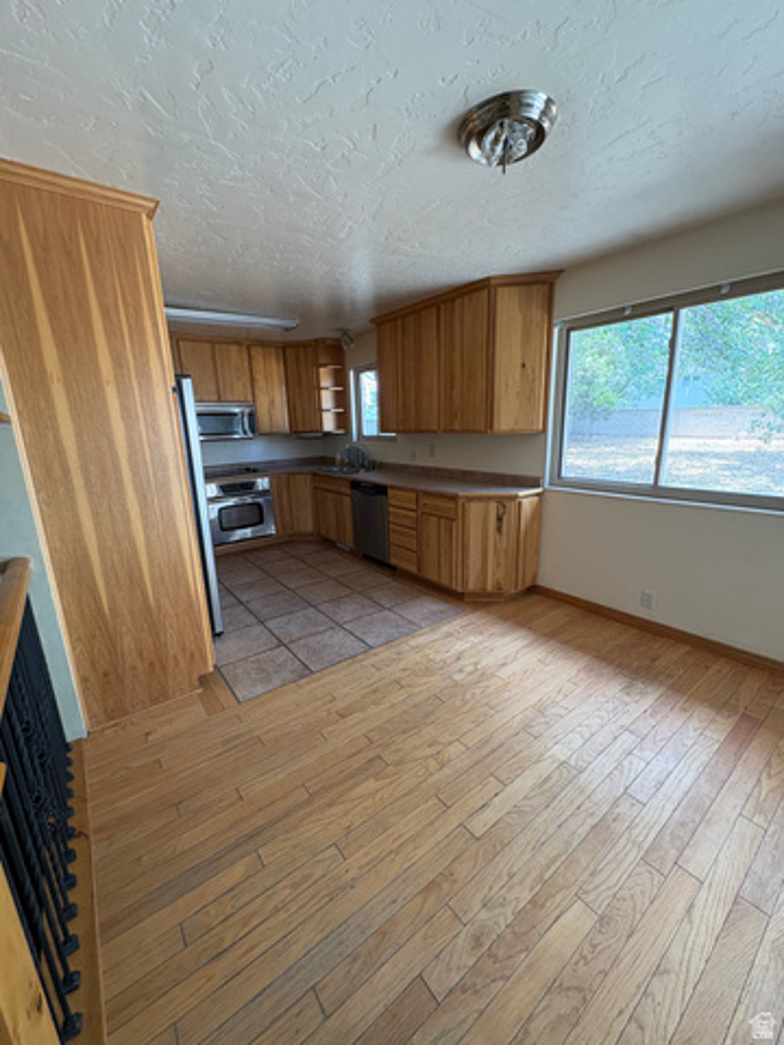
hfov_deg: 85.7
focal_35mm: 14
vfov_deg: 102.1
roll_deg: +1.6
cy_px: 522
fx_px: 423
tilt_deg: -13.5
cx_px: 392
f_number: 2.2
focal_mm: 2.22
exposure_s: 1/69
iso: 250
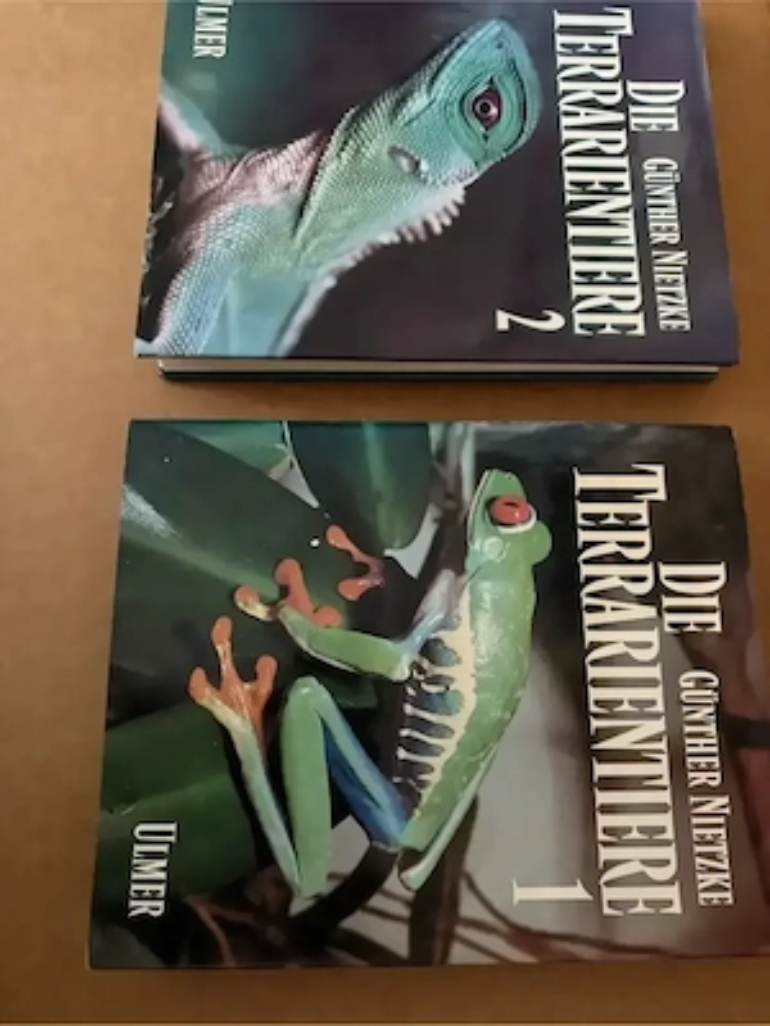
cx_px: 385
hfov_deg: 56.8
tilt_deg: -78.3
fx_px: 712
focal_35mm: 24
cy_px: 513
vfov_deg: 71.6
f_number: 1.78
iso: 1000
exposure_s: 1/30
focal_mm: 6.76
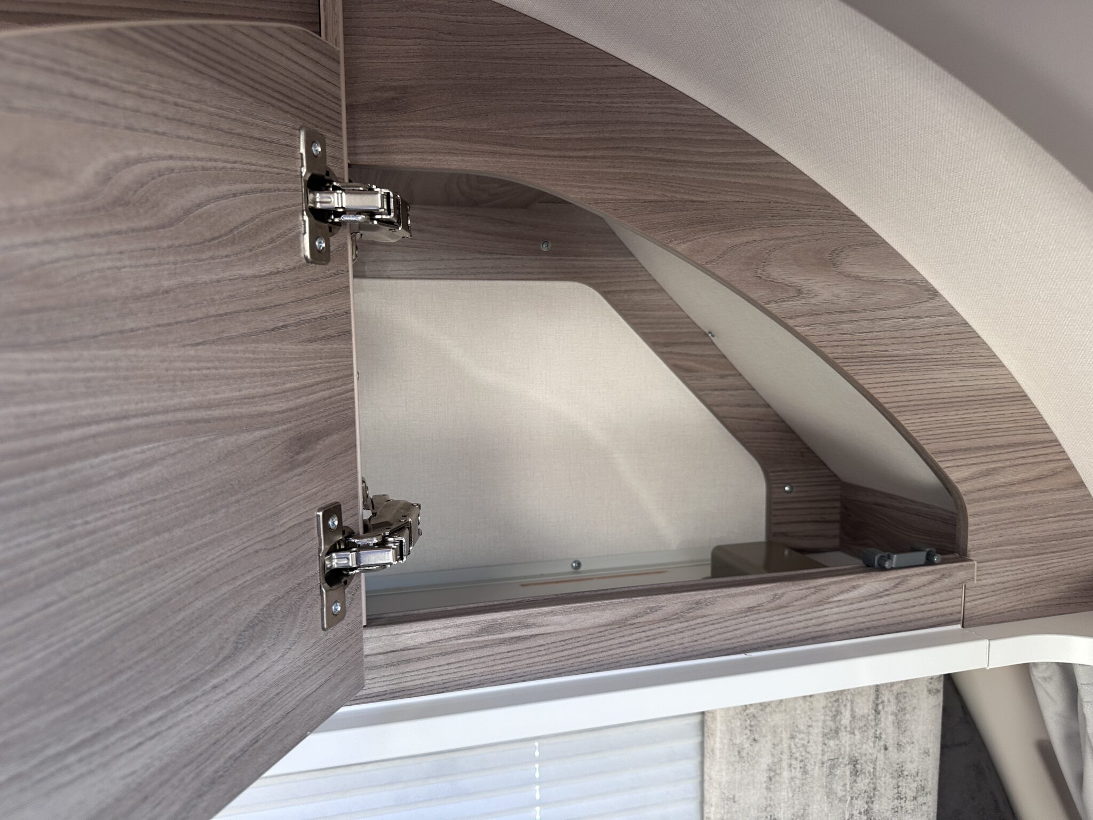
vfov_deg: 56.8
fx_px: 758
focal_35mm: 24
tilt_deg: -5.9
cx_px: 546
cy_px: 410
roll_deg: +0.5
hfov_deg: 71.6
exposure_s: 1/121
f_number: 1.78
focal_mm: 6.86
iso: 100
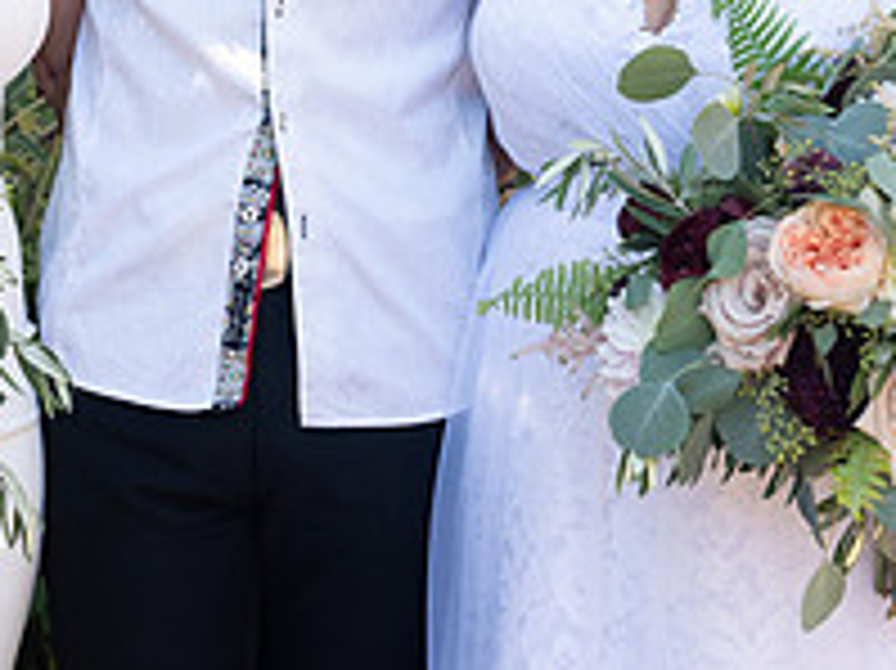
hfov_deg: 12.8
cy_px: -137
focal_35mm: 154
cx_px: 239
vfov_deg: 9.5
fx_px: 3984
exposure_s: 1/500
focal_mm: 55
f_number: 4.5
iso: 640
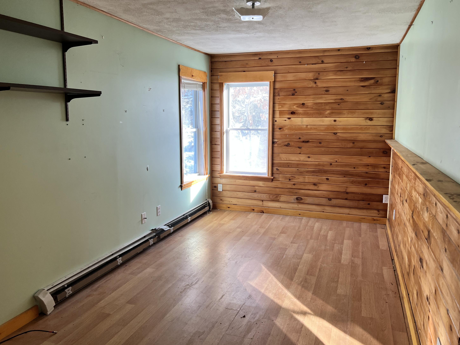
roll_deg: -0.1
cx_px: 238
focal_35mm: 27
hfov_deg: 65.3
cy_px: 169
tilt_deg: -7.0
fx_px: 359
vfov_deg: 51.4
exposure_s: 1/121
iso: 100
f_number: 1.5
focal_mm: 5.7
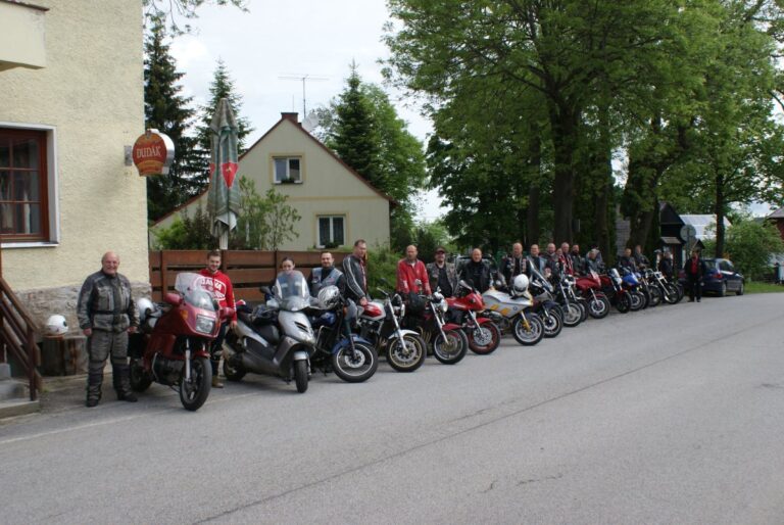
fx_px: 850
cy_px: 262
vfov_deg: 34.3
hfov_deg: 49.5
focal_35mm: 39
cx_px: 392
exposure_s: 1/80
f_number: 11
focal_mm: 26
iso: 100
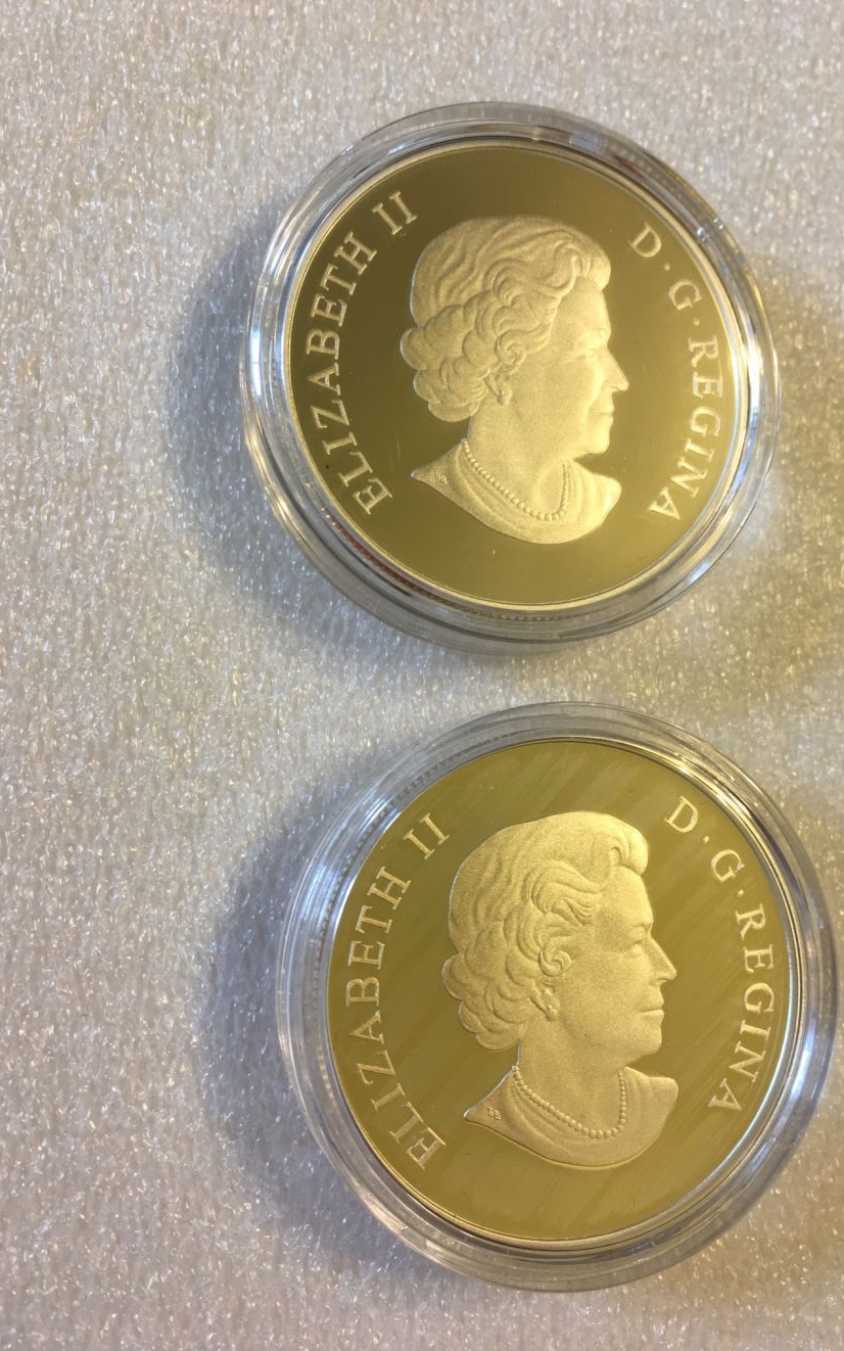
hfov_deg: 40.5
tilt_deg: -71.2
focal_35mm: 31
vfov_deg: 61.2
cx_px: 474
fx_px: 1141
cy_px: 673
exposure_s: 1/30
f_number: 2.2
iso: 64
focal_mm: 4.15
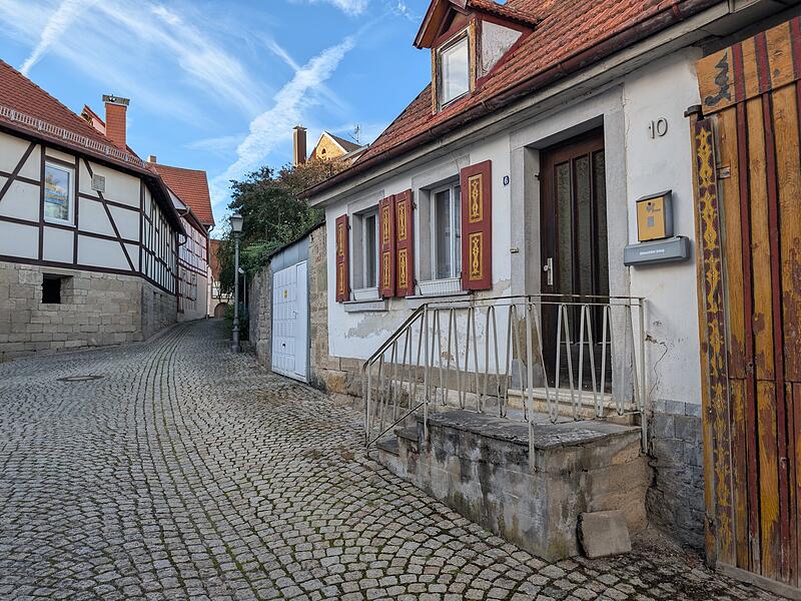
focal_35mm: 24
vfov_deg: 56.8
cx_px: 400
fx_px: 555
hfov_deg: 71.6
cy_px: 300
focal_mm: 6.9
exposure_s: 1/350
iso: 17
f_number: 1.68
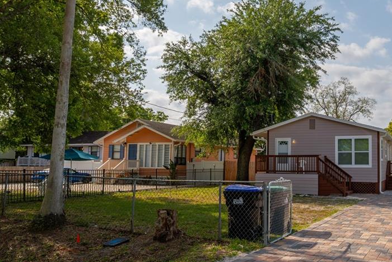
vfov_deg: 38.8
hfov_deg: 53.1
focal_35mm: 34
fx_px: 371
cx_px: 295
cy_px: 137
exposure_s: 1/400
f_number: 9
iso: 160
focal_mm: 14.9
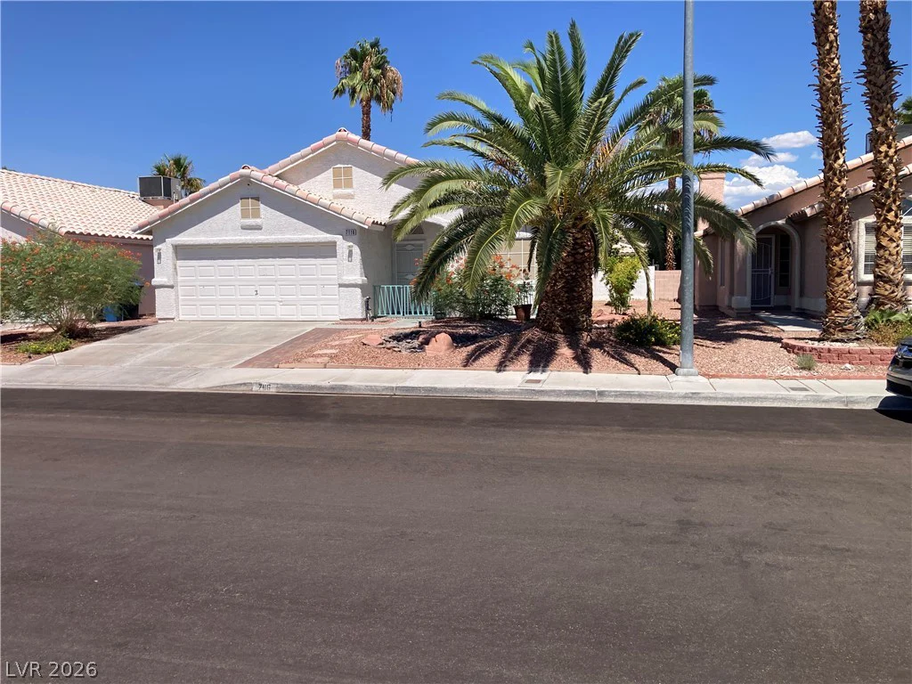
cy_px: 342
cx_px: 456
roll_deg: +1.3
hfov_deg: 63.4
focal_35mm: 28
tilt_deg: -4.0
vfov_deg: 49.7
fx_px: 738
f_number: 1.8
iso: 20
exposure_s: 1/2558
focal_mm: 3.99
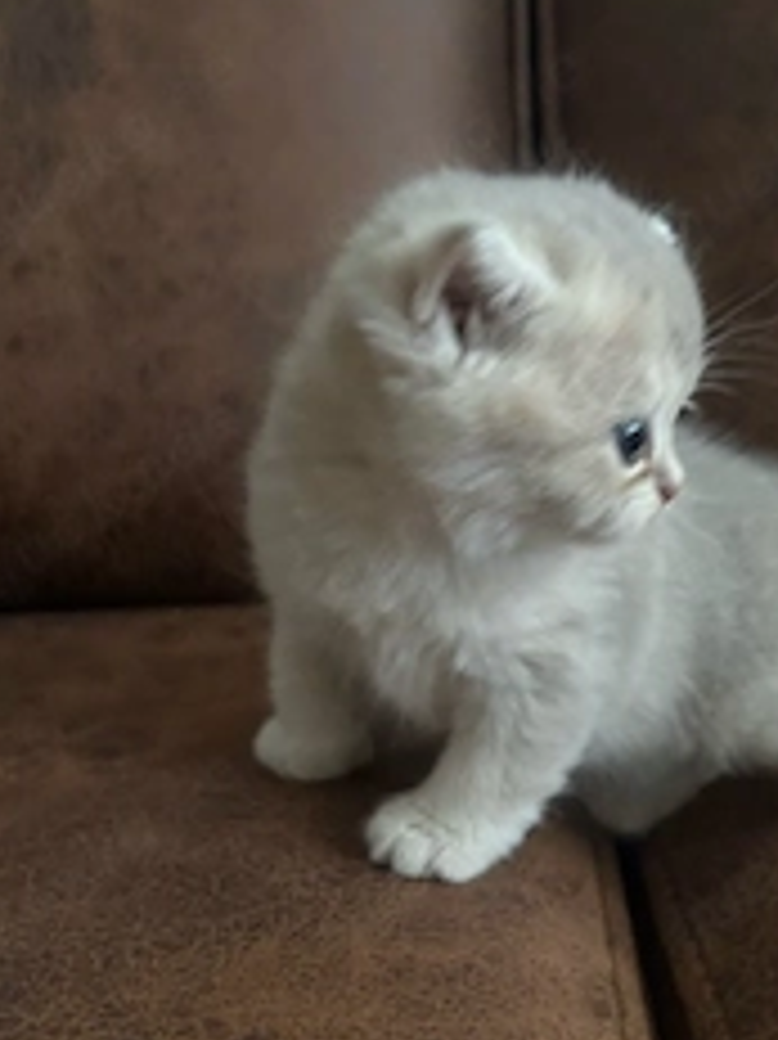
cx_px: 549
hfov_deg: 31.8
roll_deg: +3.7
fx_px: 1350
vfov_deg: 42.1
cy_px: 549
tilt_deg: -16.0
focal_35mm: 45
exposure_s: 1/60
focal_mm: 5.96
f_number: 1.6
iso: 250
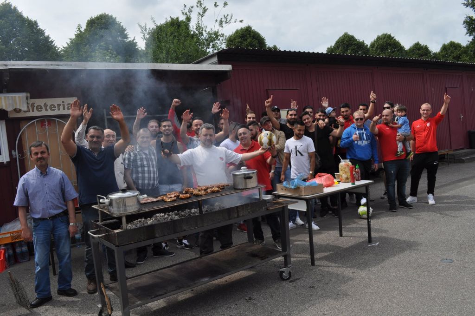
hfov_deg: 62.0
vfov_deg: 43.5
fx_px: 395
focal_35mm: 30
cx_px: 238
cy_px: 158
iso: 200
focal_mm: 20
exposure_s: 1/400
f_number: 10
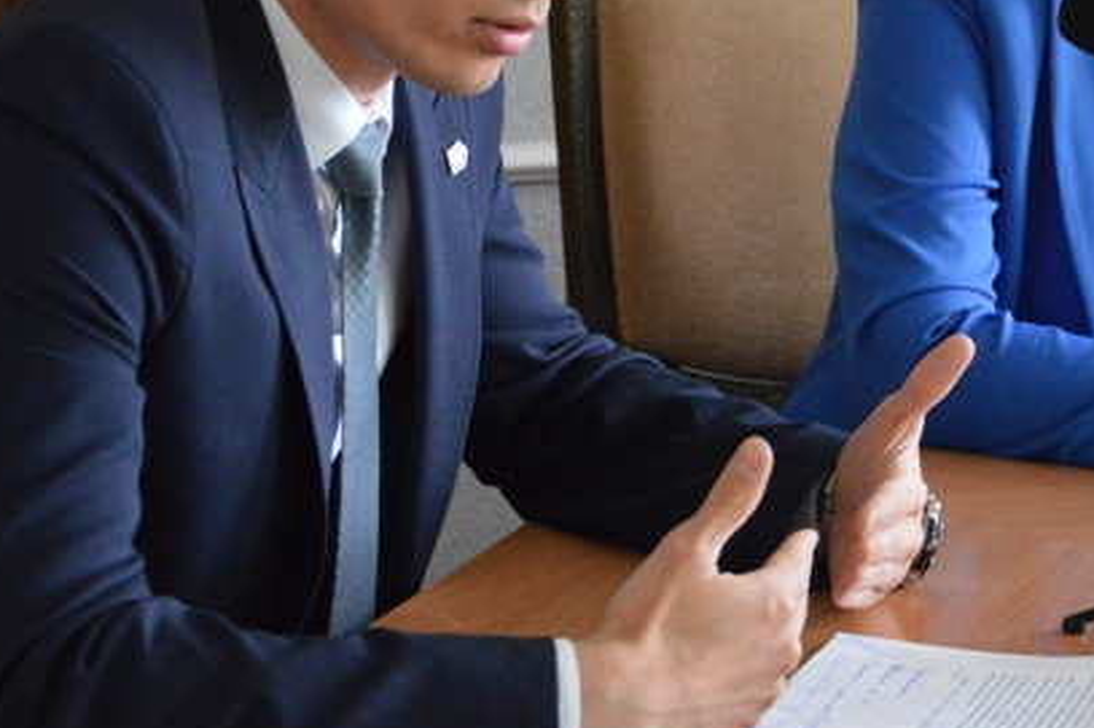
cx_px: 820
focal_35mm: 171
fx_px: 5194
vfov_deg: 8.0
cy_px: 172
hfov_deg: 12.0
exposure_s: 1/125
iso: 2200
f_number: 5
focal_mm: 58
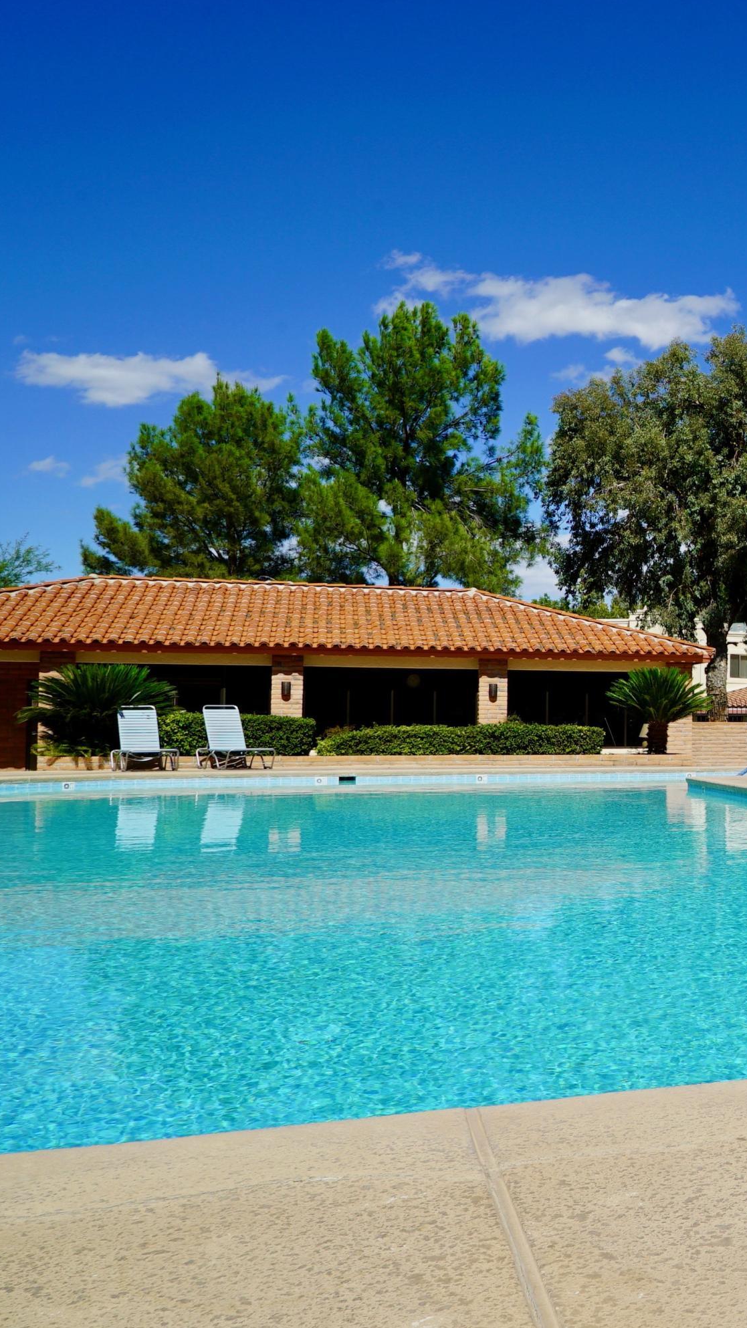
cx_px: 881
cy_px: 663
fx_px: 1338
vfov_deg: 52.8
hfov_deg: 27.6
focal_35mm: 38
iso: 100
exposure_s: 1/160
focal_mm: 24
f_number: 14
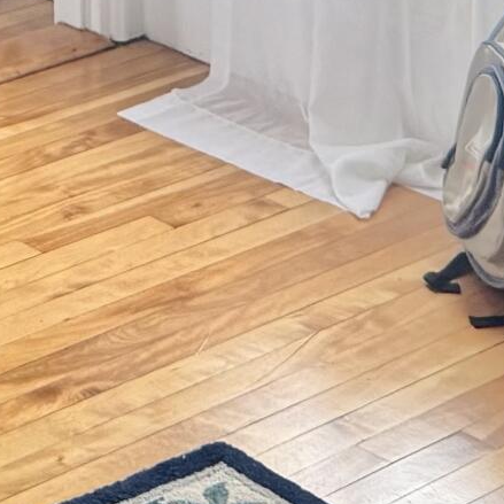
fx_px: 2389
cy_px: -615
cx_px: -181
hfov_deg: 11.7
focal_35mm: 145
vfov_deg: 10.7
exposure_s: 1/65
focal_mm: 6.76
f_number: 1.78
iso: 200
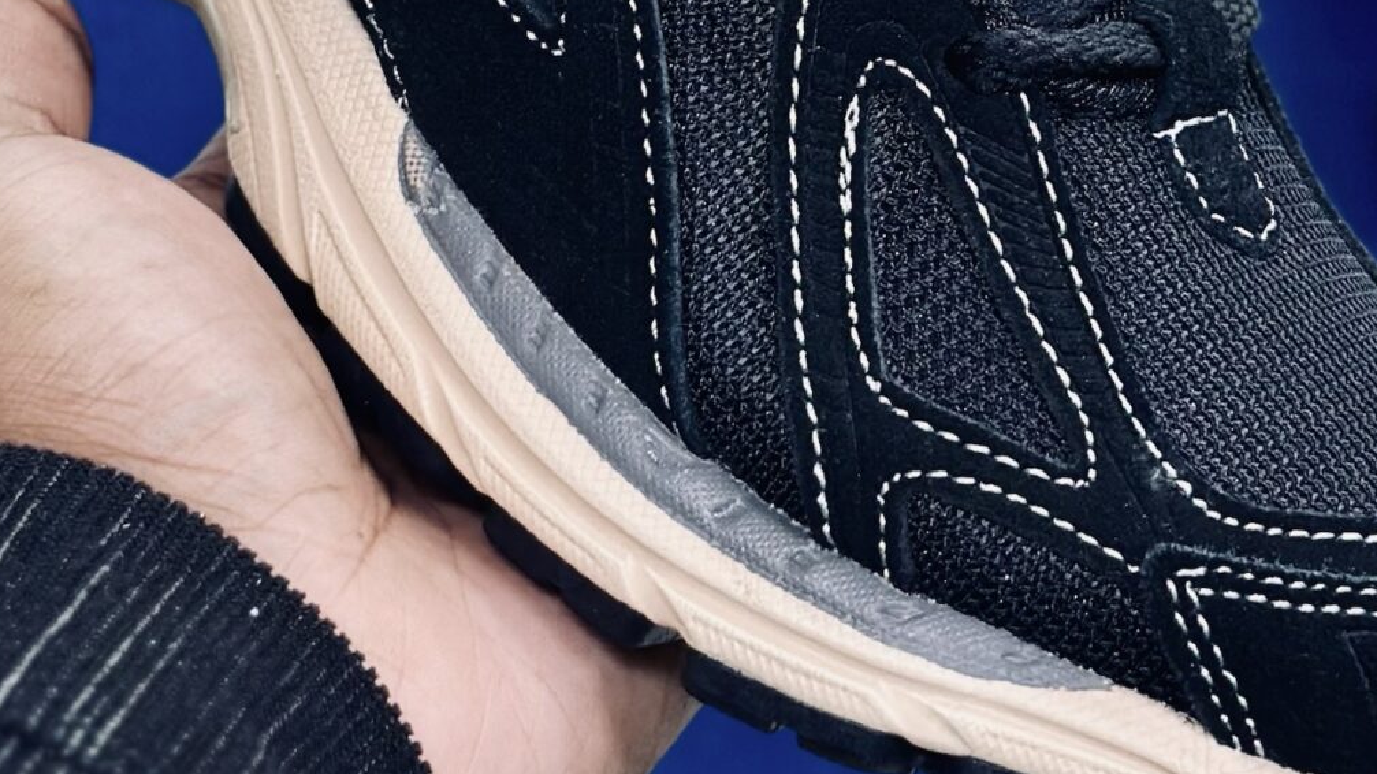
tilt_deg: -53.1
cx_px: 710
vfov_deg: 9.0
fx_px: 4855
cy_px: -120
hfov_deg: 16.1
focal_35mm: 133
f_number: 1.78
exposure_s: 1/100
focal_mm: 6.86
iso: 100
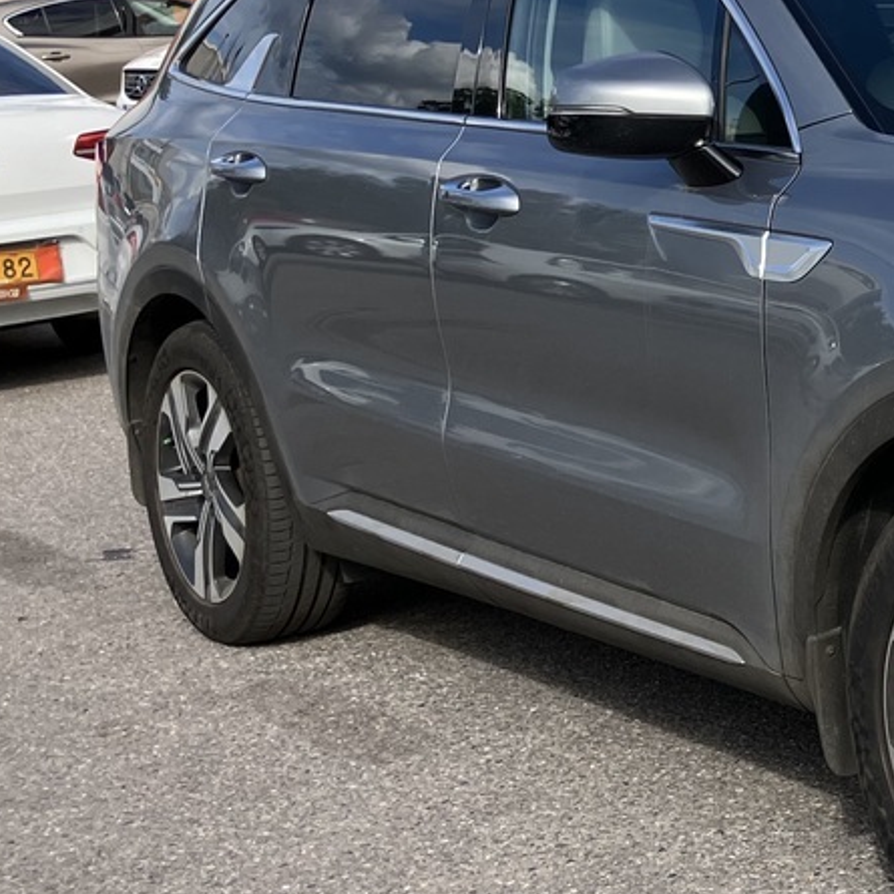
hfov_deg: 20.2
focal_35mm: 80
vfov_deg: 21.6
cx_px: 1103
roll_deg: +1.2
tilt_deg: -4.9
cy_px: 297
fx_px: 2338
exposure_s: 1/1185
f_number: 1.8
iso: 32
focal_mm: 3.99
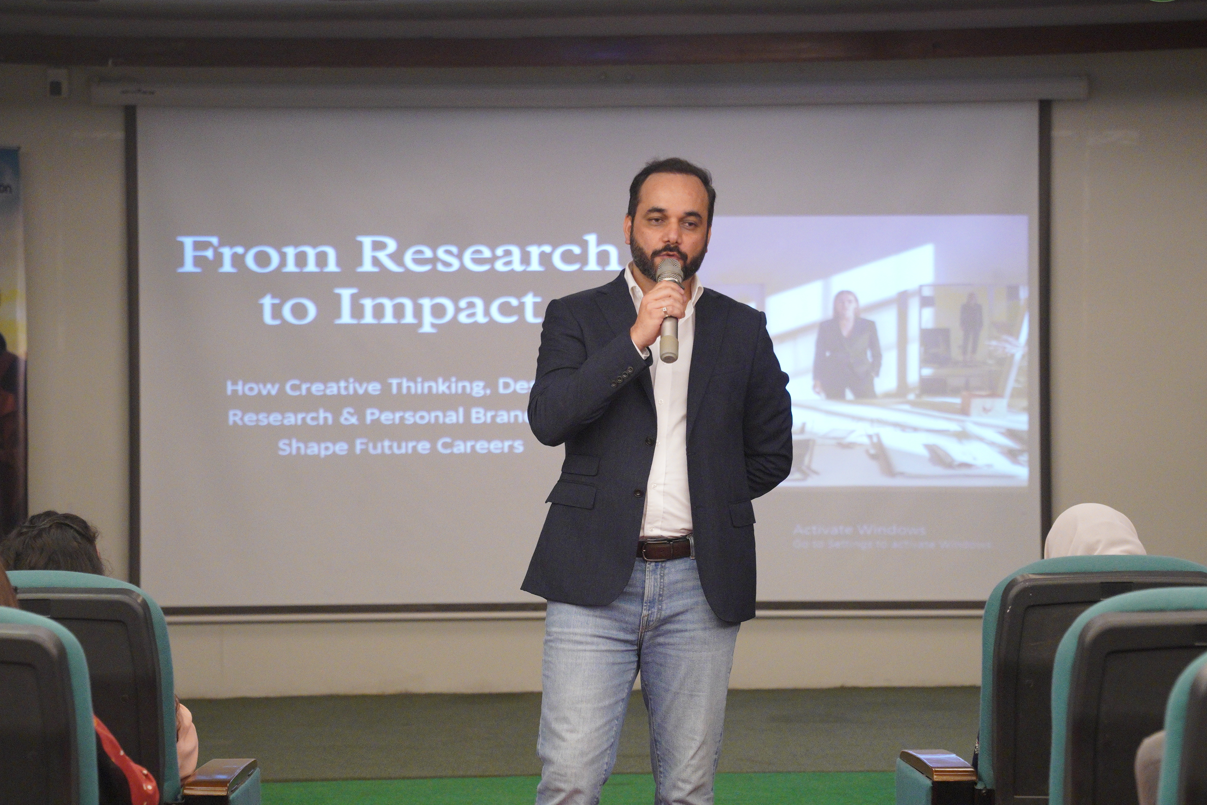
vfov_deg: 13.0
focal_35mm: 105
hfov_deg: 19.5
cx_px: 604
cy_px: 402
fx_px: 3520
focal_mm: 70
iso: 5000
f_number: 2.8
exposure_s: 1/125
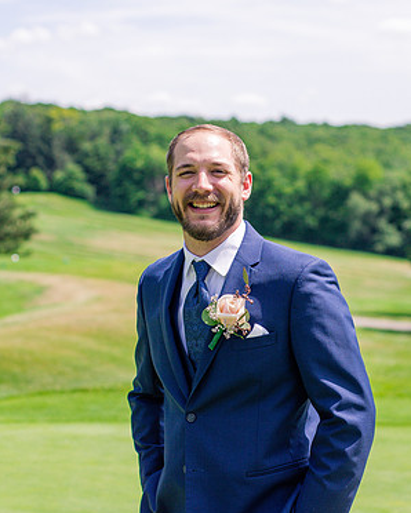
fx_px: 1291
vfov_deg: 22.5
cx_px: 229
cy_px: 244
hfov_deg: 18.1
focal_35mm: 85
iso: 250
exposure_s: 1/4000
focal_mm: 50
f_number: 2.8
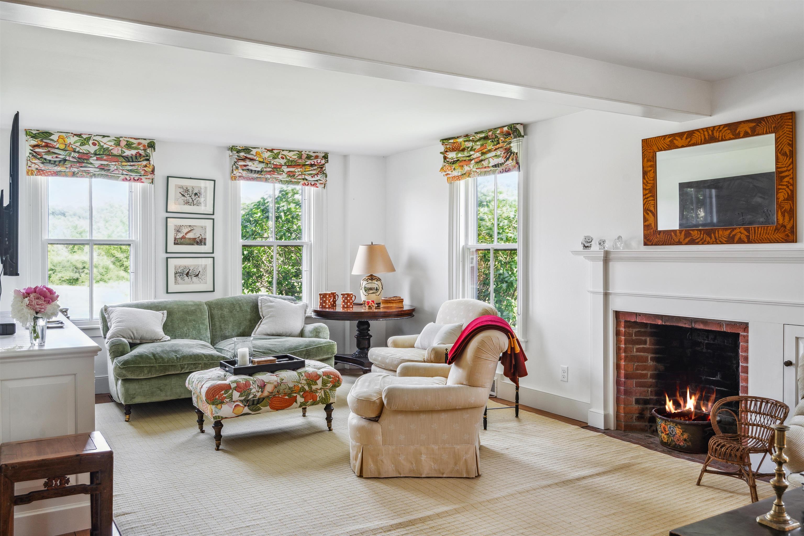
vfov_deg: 43.6
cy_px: 268
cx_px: 402
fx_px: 670
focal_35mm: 30
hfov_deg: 61.9
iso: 320
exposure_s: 1/10
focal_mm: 30
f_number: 8
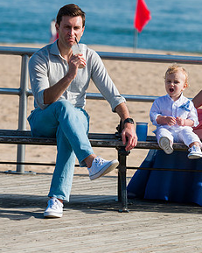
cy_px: 101
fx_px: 1720
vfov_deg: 8.4
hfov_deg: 6.7
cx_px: 166
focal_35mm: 230
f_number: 4
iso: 200
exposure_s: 1/3200
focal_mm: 122
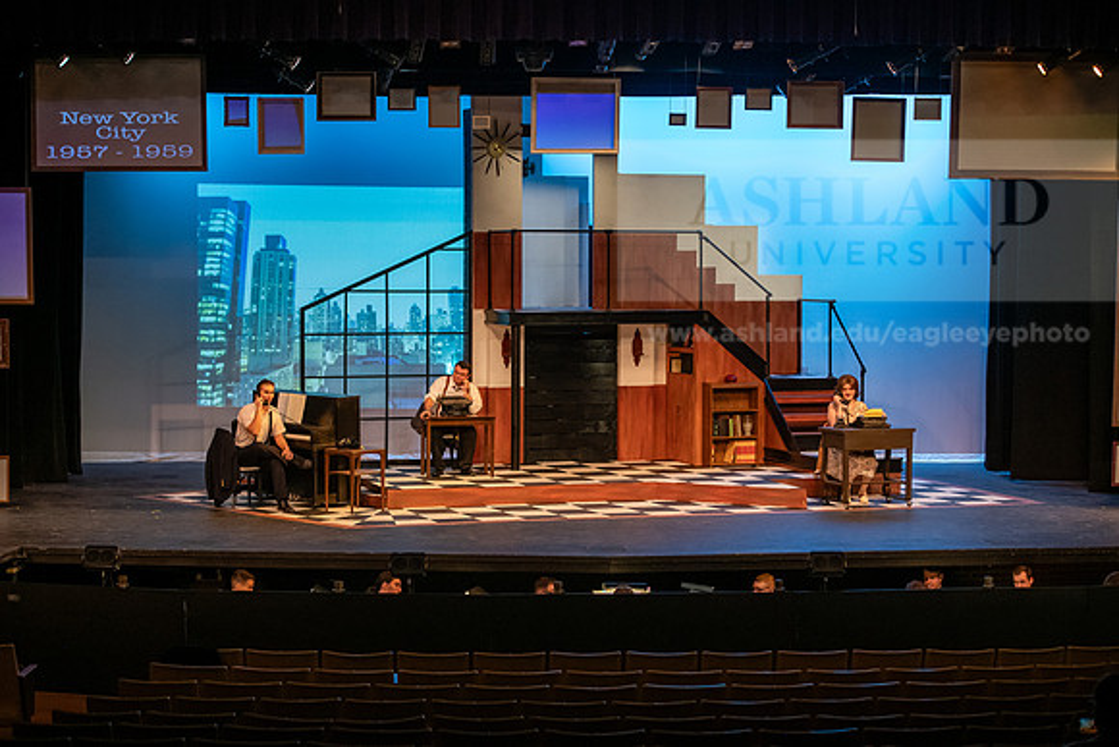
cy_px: 374
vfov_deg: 19.5
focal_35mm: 70
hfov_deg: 28.8
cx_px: 560
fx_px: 2176
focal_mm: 70
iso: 2500
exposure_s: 1/200
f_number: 3.5
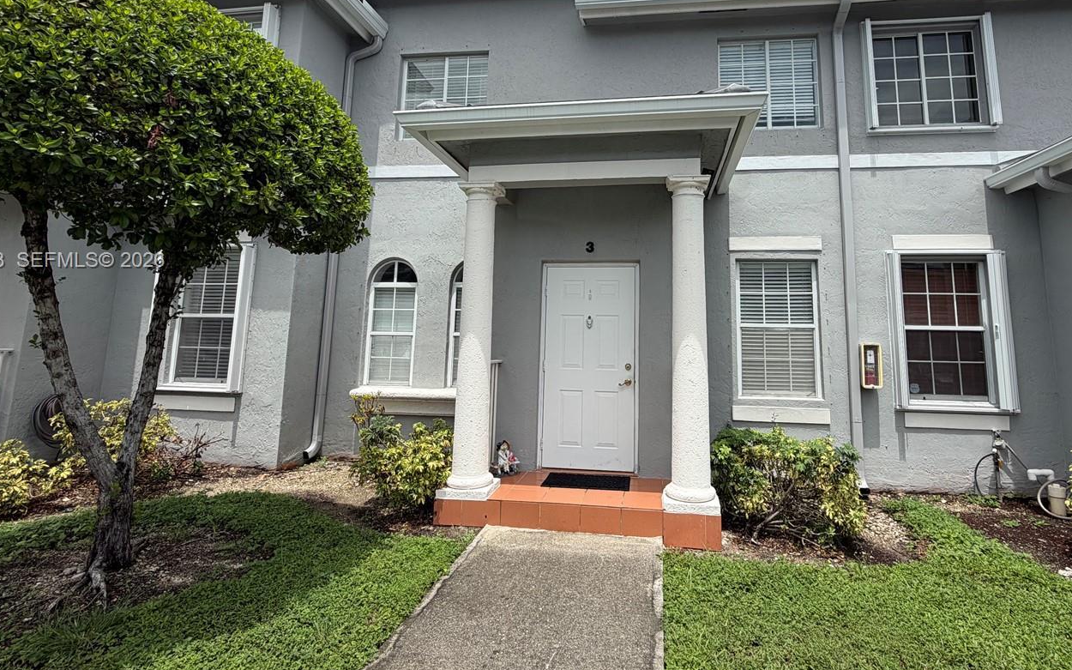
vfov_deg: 61.6
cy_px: 262
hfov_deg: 87.8
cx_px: 584
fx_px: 555
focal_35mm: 19
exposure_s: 1/770
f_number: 2.2
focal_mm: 2.22
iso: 25
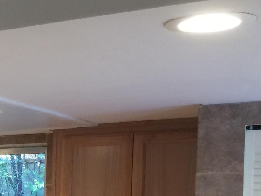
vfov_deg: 13.9
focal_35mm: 101
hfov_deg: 17.1
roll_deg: -0.3
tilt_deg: -4.0
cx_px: -158
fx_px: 762
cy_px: 277
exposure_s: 1/15
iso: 40
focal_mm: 4.15
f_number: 2.2
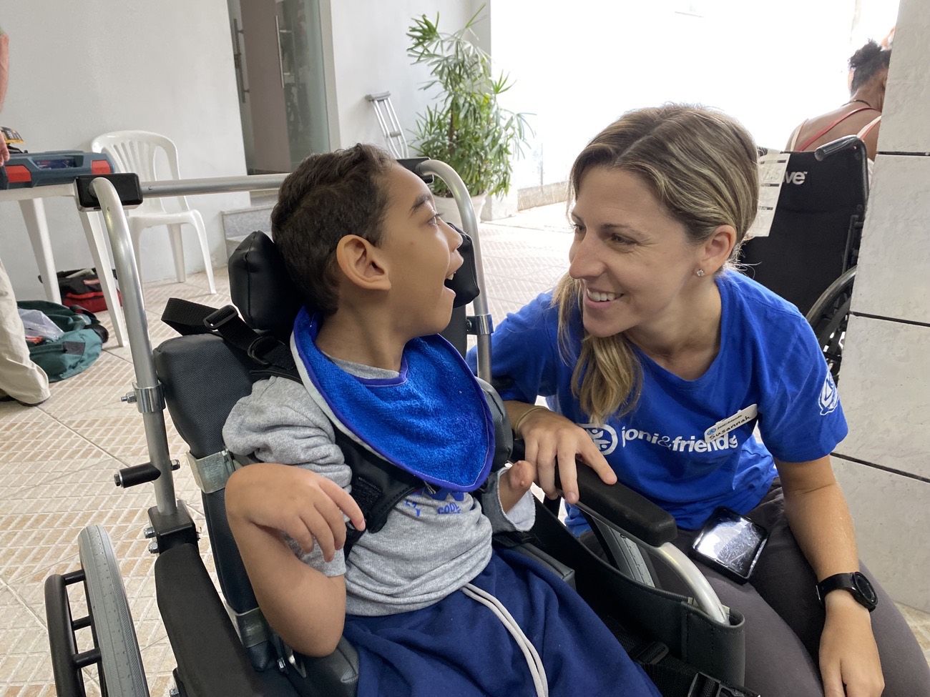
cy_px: 348
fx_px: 699
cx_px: 465
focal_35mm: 26
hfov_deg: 67.3
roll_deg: +0.8
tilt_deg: -18.9
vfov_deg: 53.1
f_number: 1.8
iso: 250
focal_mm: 4.25
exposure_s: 1/60
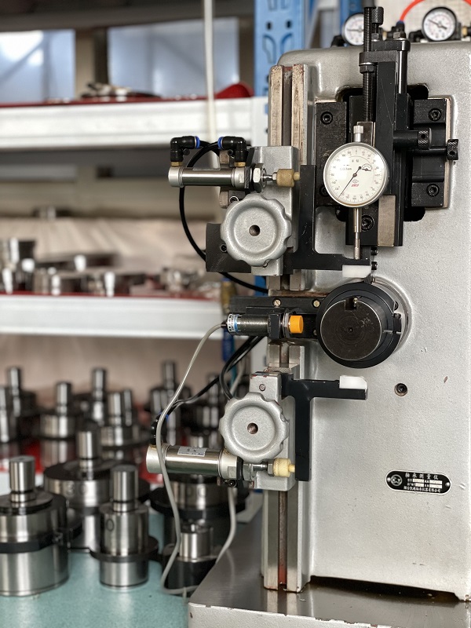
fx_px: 943
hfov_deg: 28.0
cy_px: 314
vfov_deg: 36.8
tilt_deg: -4.9
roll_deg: -0.6
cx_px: 236
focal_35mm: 52
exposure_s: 1/122
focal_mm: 6
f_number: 2
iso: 200
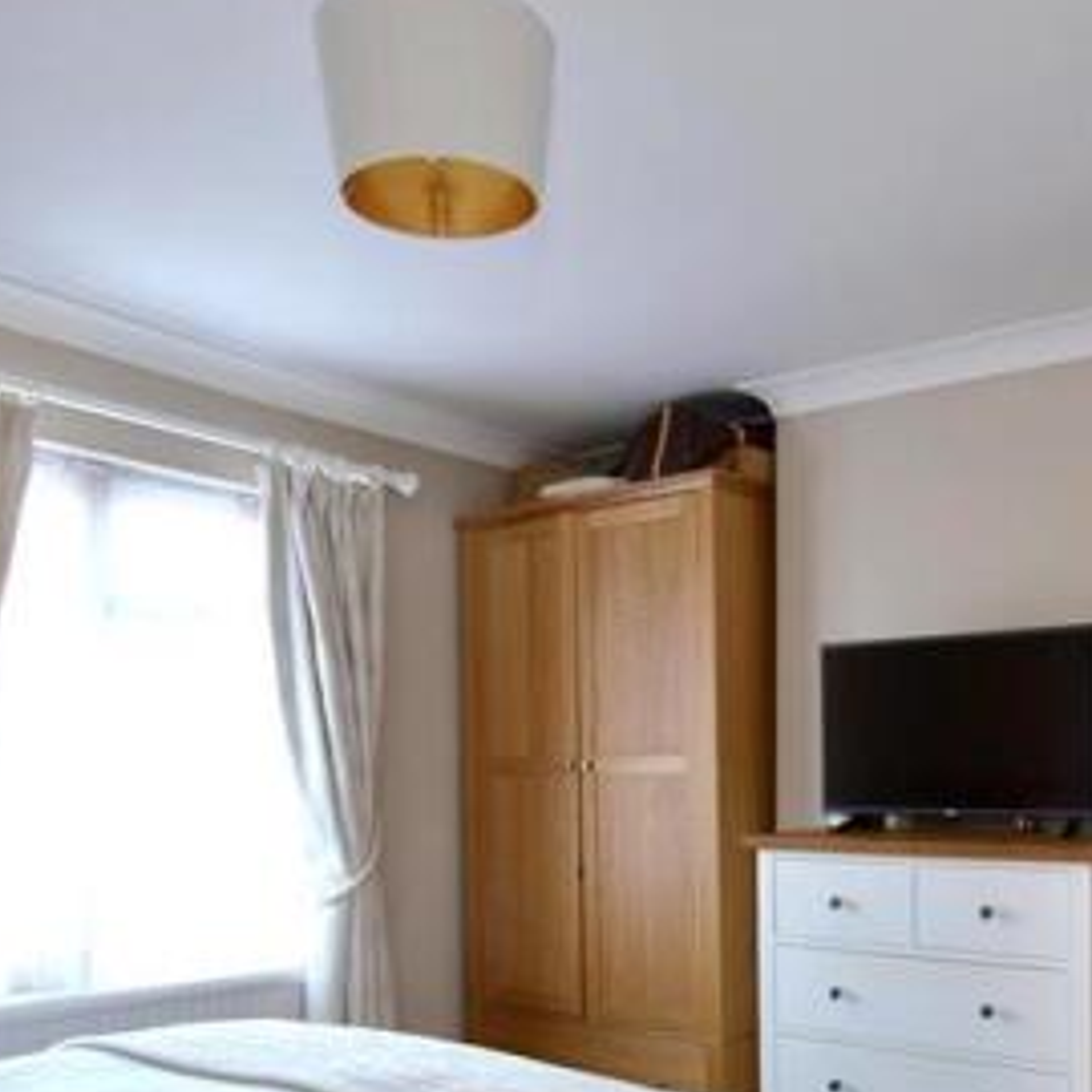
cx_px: 744
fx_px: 1106
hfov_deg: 51.4
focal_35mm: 31
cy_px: 766
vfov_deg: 51.1
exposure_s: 1/8
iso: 400
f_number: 11
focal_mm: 10
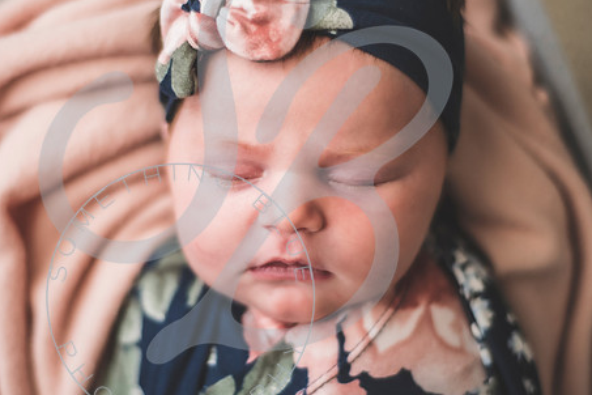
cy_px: 188
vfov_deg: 21.2
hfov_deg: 31.4
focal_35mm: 64
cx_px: 246
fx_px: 1052
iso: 1250
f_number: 1.8
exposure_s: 1/125
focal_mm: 50
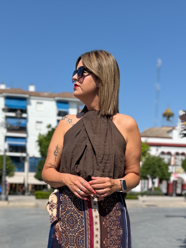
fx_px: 330
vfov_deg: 39.5
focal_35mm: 46
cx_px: 85
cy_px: 201
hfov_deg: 31.5
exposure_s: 1/5714
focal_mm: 6.76
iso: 80
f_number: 1.78
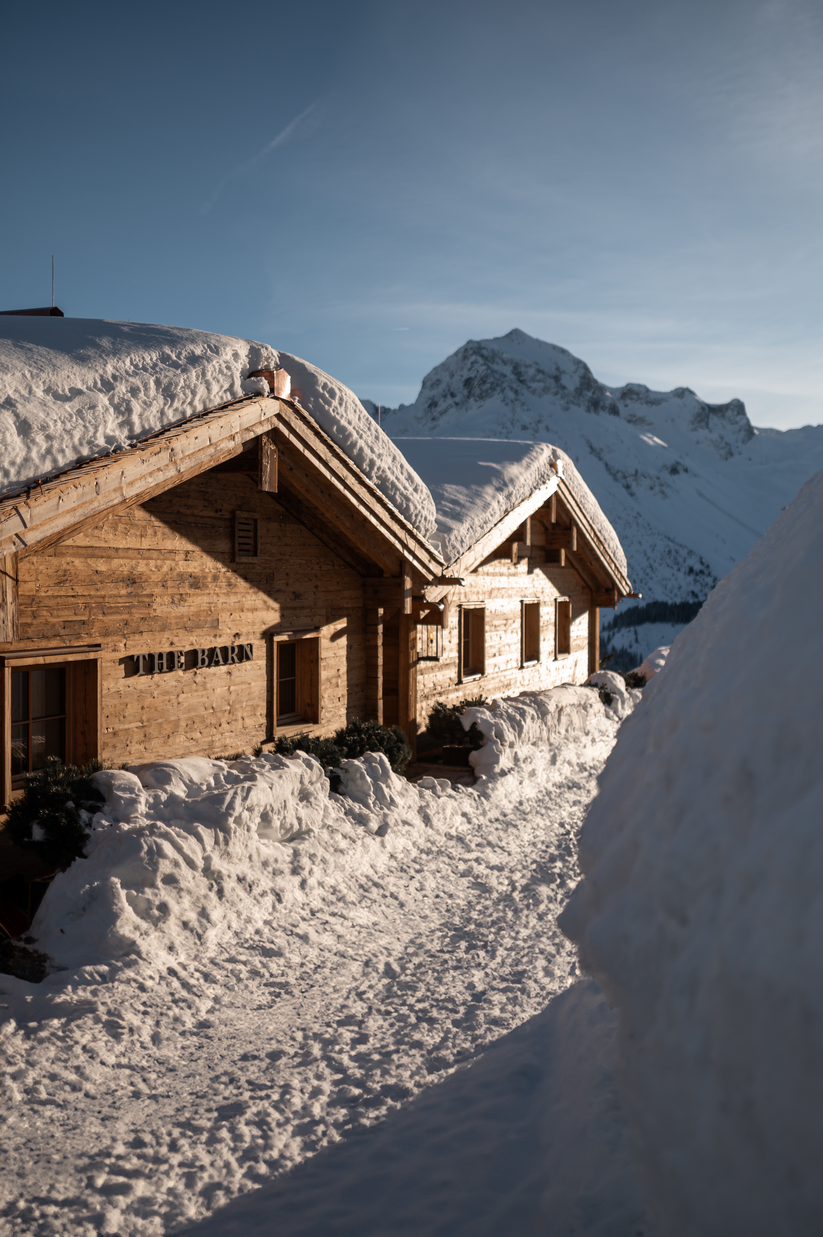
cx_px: 412
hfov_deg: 37.8
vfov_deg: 54.5
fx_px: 1202
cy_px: 618
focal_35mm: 35
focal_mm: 35
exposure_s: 1/8000
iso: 50
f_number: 1.4
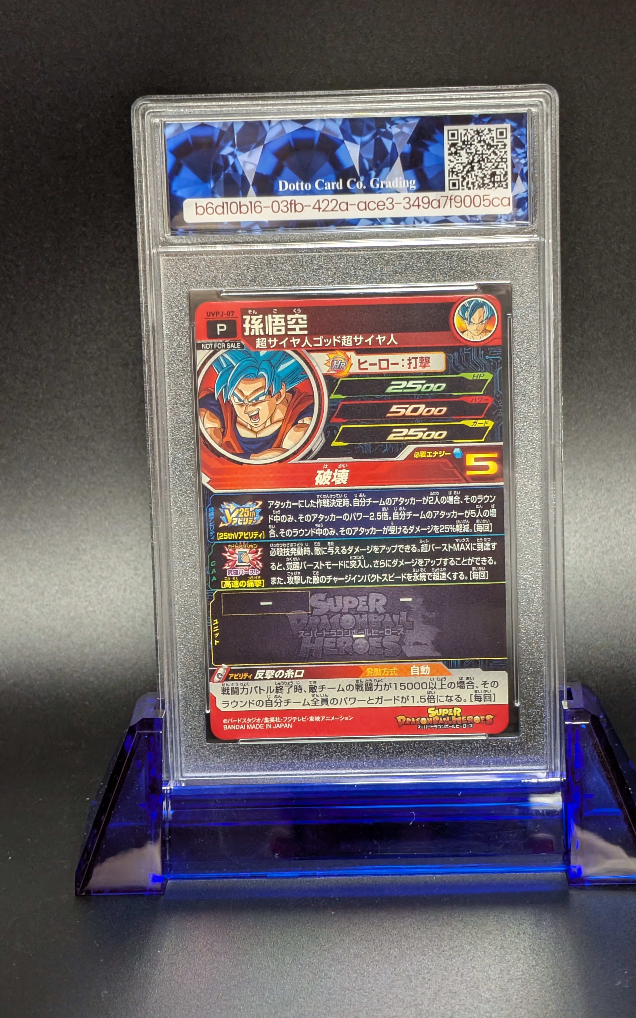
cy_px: 509
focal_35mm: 52
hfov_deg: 24.8
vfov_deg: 38.9
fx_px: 1442
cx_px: 366
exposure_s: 1/40
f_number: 1.7
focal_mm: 4.53
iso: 177
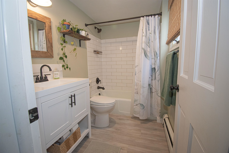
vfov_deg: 77.3
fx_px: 95
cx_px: 114
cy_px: 76
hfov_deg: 100.4
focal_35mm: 15
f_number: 4.5
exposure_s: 1/160
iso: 800
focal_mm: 10
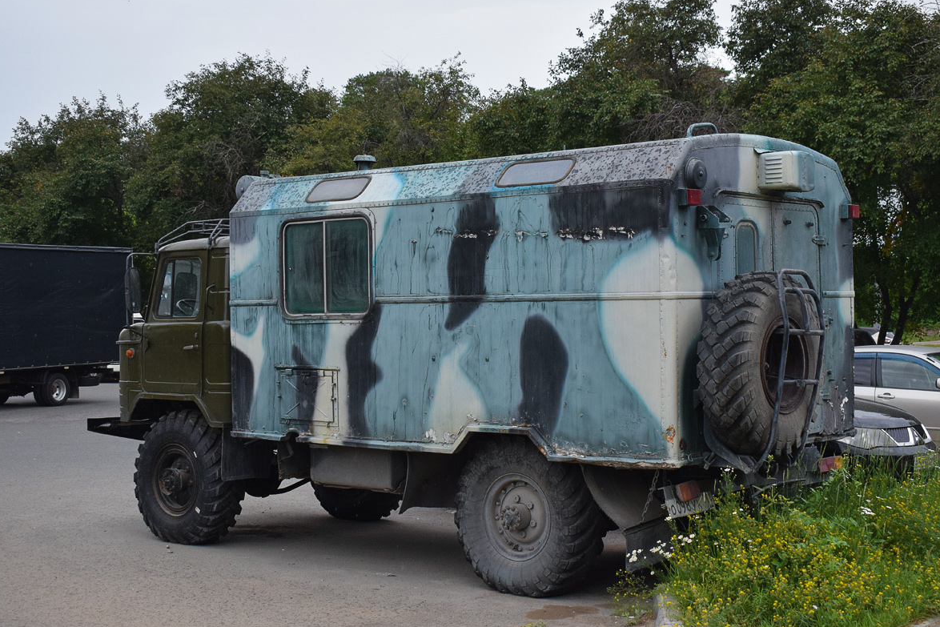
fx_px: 1201
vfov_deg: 29.3
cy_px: 315
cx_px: 460
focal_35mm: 46
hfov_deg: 42.7
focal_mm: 30
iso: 800
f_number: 5.6
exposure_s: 1/800
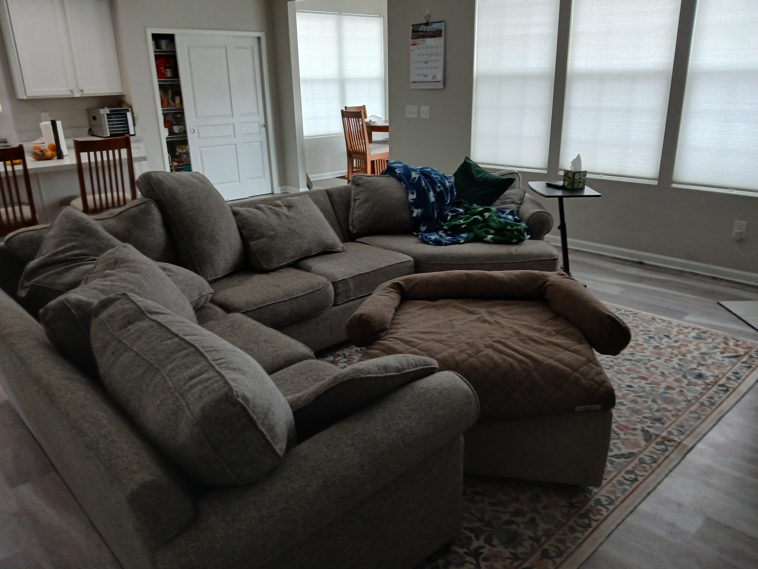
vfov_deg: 53.1
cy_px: 284
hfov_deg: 67.3
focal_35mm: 26
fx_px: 569
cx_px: 379
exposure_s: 1/60
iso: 250
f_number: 1.8
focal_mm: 3.98
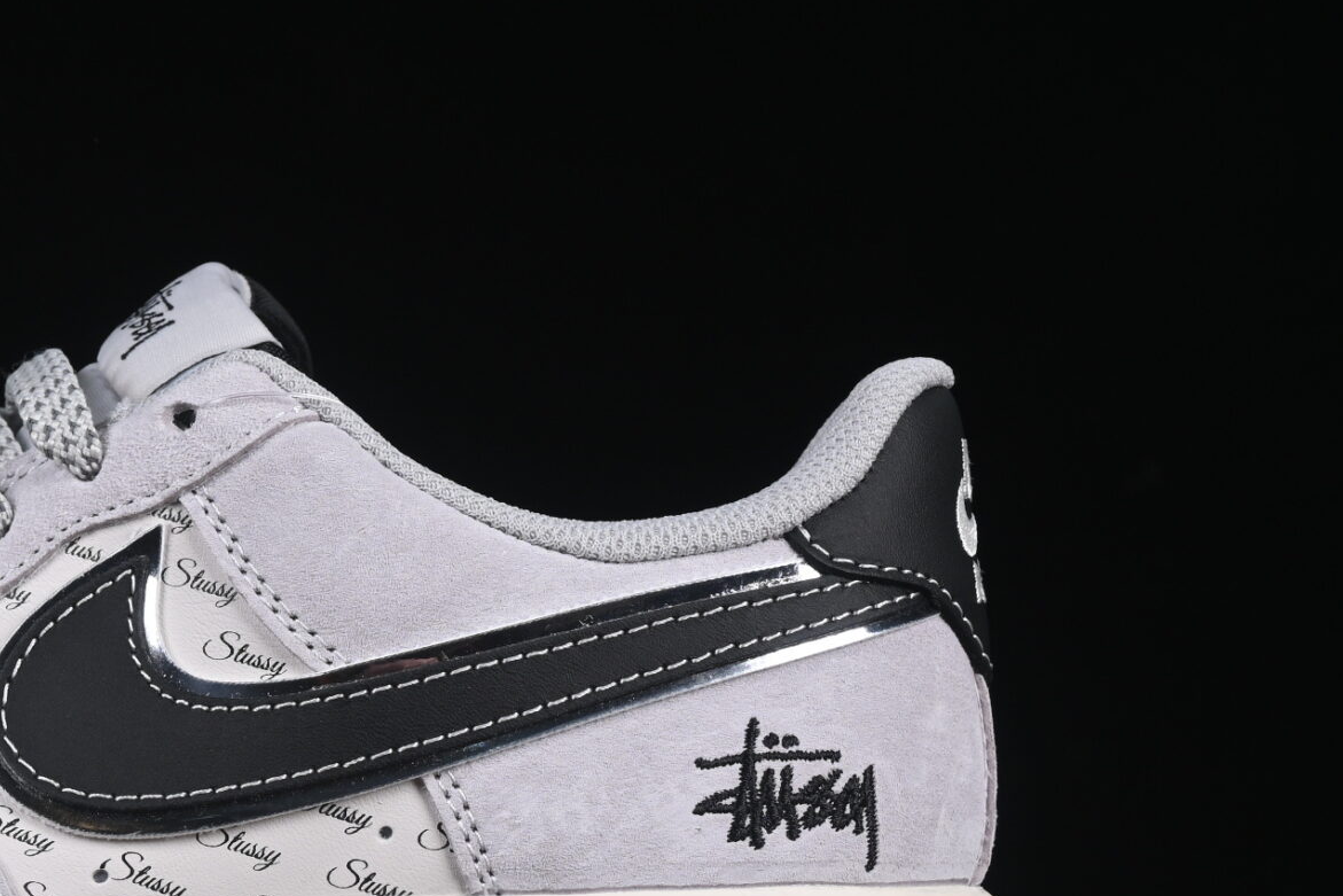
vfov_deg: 8.4
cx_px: 72
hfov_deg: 12.4
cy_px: 560
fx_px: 6118
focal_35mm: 164
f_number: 8
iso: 160
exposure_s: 1/80
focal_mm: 50
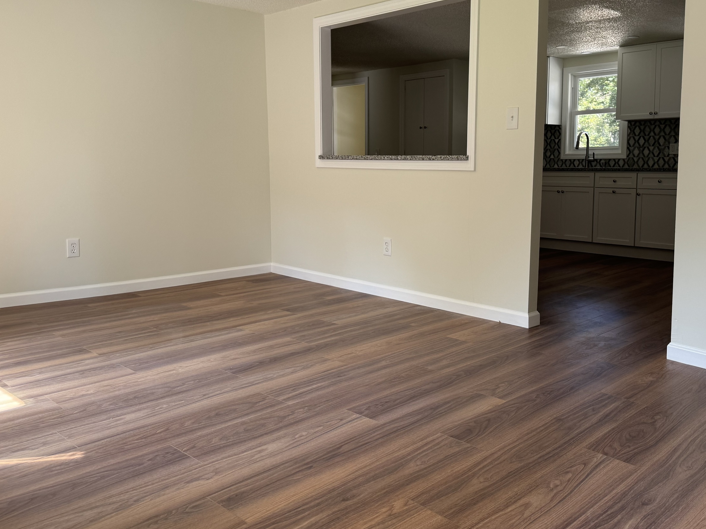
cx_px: 413
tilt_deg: -6.0
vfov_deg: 45.3
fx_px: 632
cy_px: 230
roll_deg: -0.1
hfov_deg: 58.0
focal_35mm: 31
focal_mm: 6.76
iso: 100
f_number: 1.78
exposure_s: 1/121
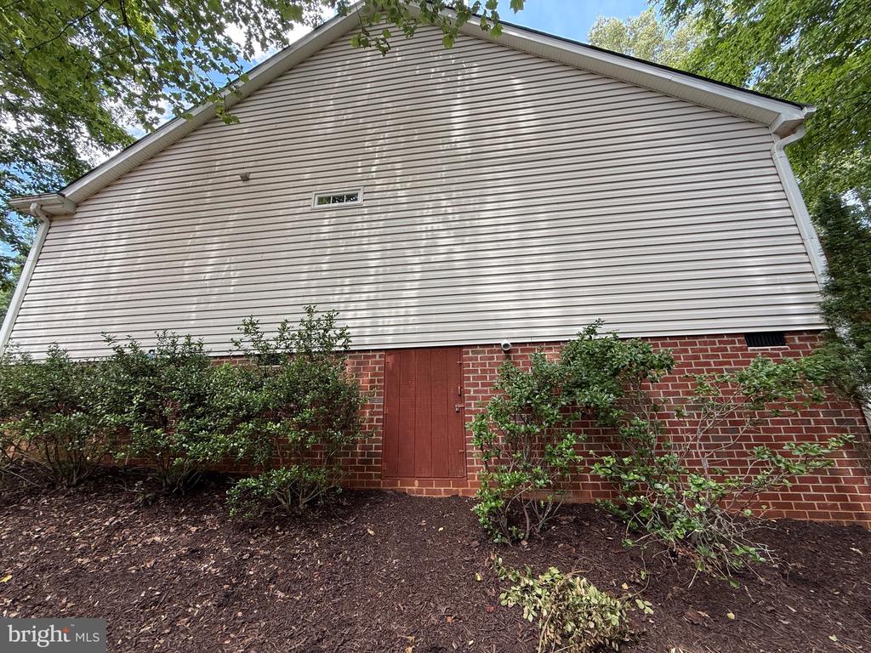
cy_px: 326
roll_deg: +0.4
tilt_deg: +17.1
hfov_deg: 102.1
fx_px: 352
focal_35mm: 14
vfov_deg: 85.7
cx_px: 436
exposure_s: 1/151
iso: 50
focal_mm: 2.22
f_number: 2.2
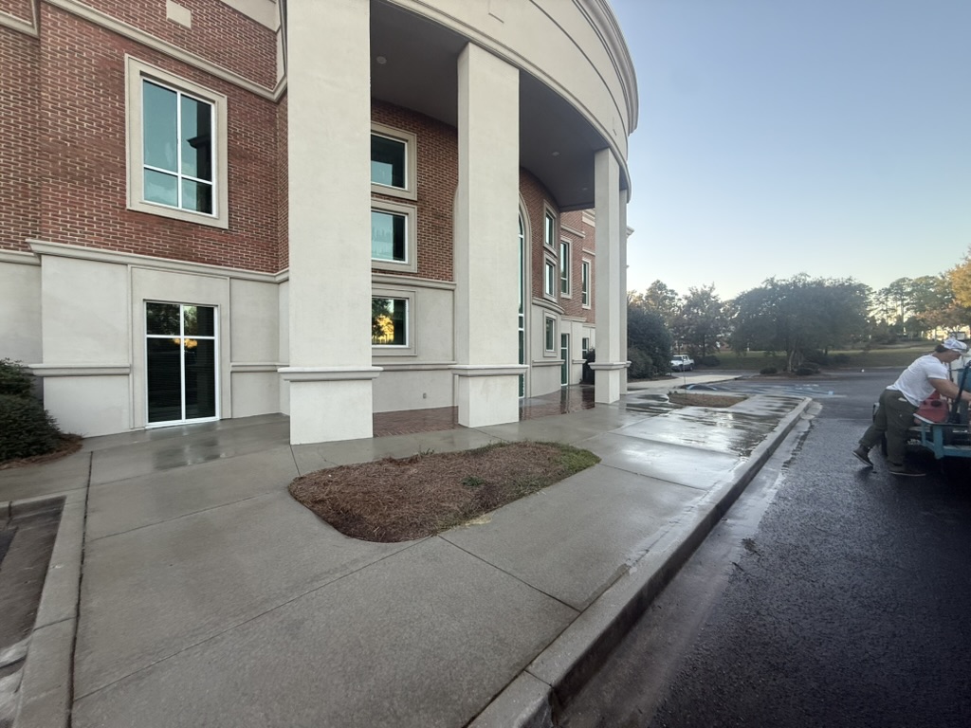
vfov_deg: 85.7
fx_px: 393
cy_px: 364
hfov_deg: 102.1
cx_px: 486
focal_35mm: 14
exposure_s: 1/142
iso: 64
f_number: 2.2
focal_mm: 2.22
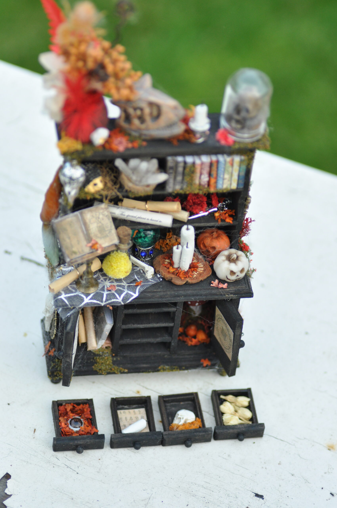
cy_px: 254
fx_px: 1901
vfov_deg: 15.2
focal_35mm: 135
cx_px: 168
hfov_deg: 10.1
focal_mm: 90
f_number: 3.5
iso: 640
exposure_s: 1/640
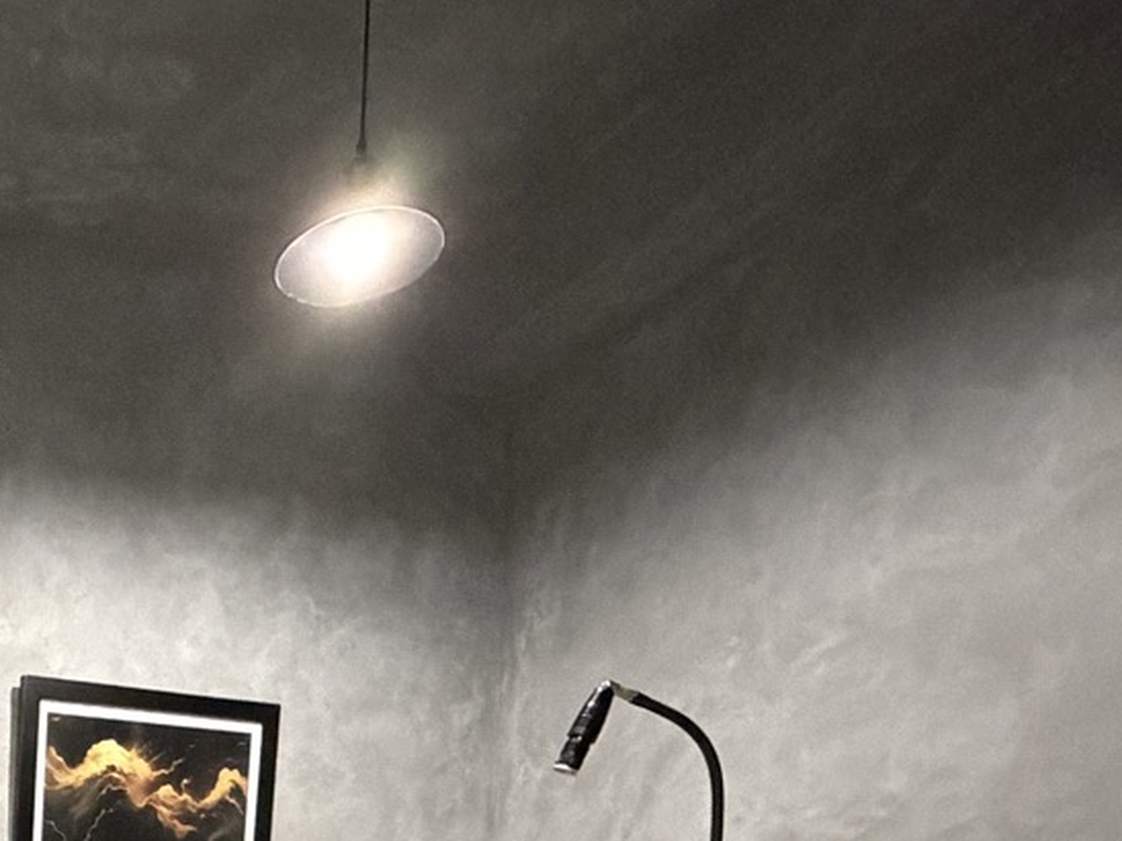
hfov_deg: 33.3
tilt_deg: -3.9
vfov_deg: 24.0
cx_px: -235
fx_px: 1491
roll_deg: -0.4
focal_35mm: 46
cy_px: 1301
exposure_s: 1/54
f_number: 2.2
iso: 1250
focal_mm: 2.22
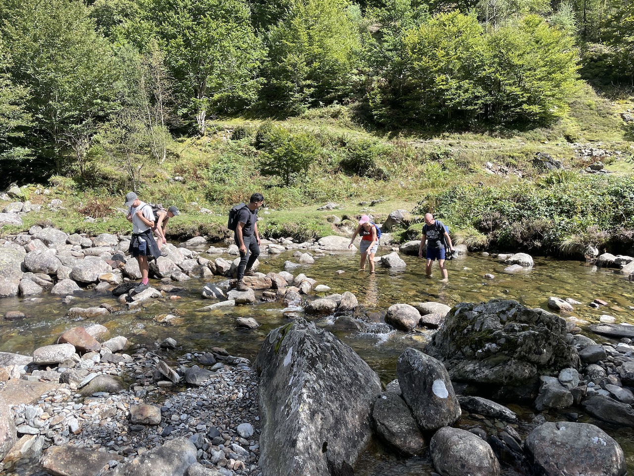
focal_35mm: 26
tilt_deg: -5.8
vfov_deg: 53.1
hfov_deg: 67.3
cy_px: 238
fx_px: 476
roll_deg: -0.4
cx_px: 317
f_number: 1.6
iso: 32
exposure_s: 1/1159
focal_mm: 4.2
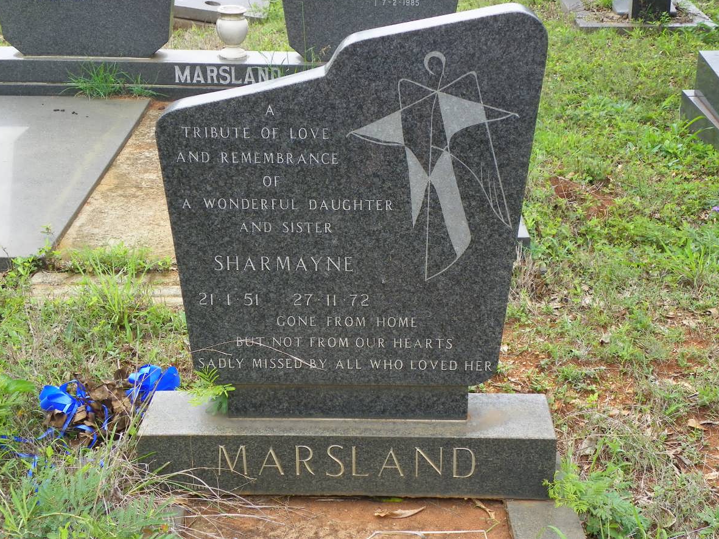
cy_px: 266
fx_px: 1309
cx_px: 358
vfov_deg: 23.3
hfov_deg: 30.7
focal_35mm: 63
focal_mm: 11
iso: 64
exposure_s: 1/160
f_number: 3.5
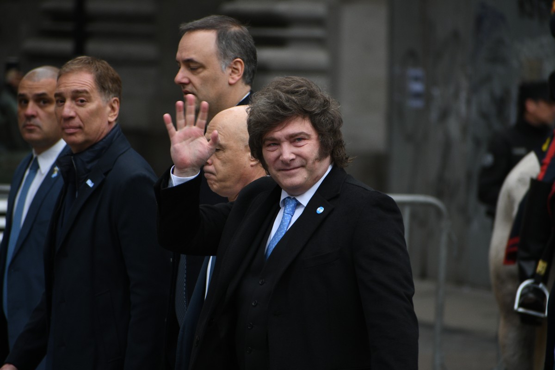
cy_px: 185
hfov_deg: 5.7
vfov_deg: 3.8
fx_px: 5550
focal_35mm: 360
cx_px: 278
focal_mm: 240
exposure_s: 1/320
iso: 640
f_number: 6
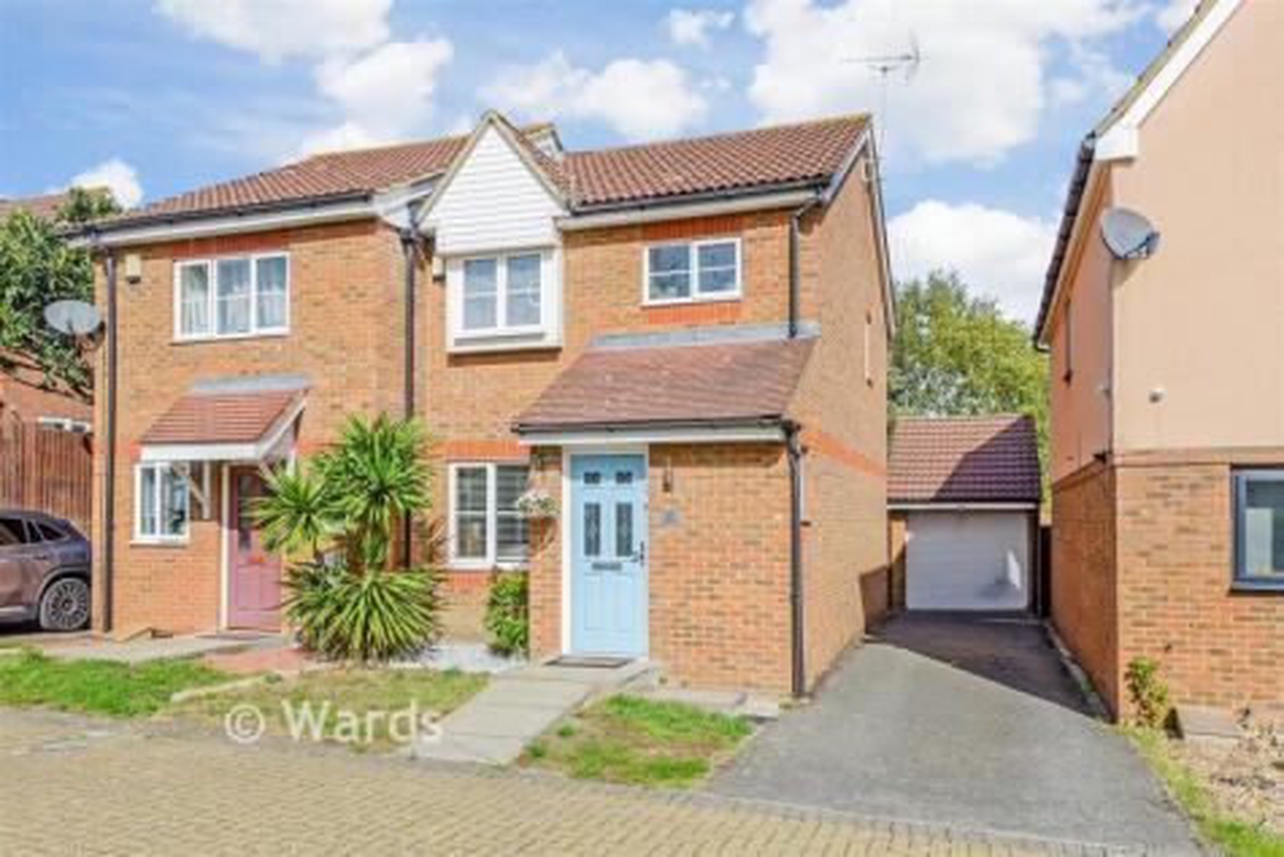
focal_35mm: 24
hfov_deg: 73.7
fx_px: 856
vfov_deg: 53.2
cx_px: 642
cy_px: 428
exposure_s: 1/400
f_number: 8
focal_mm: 24
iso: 100
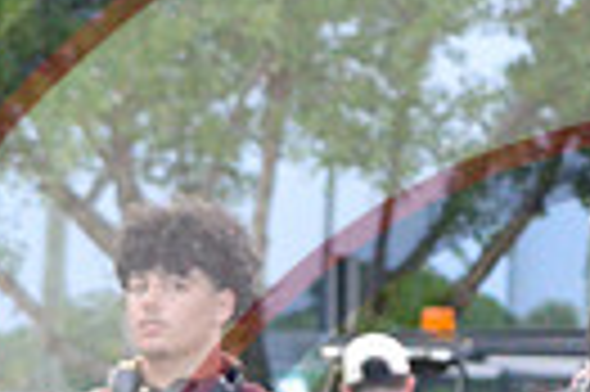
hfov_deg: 5.4
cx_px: 698
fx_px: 6285
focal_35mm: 384
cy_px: 595
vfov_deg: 3.6
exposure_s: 1/500
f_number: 4.5
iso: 4500
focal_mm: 58
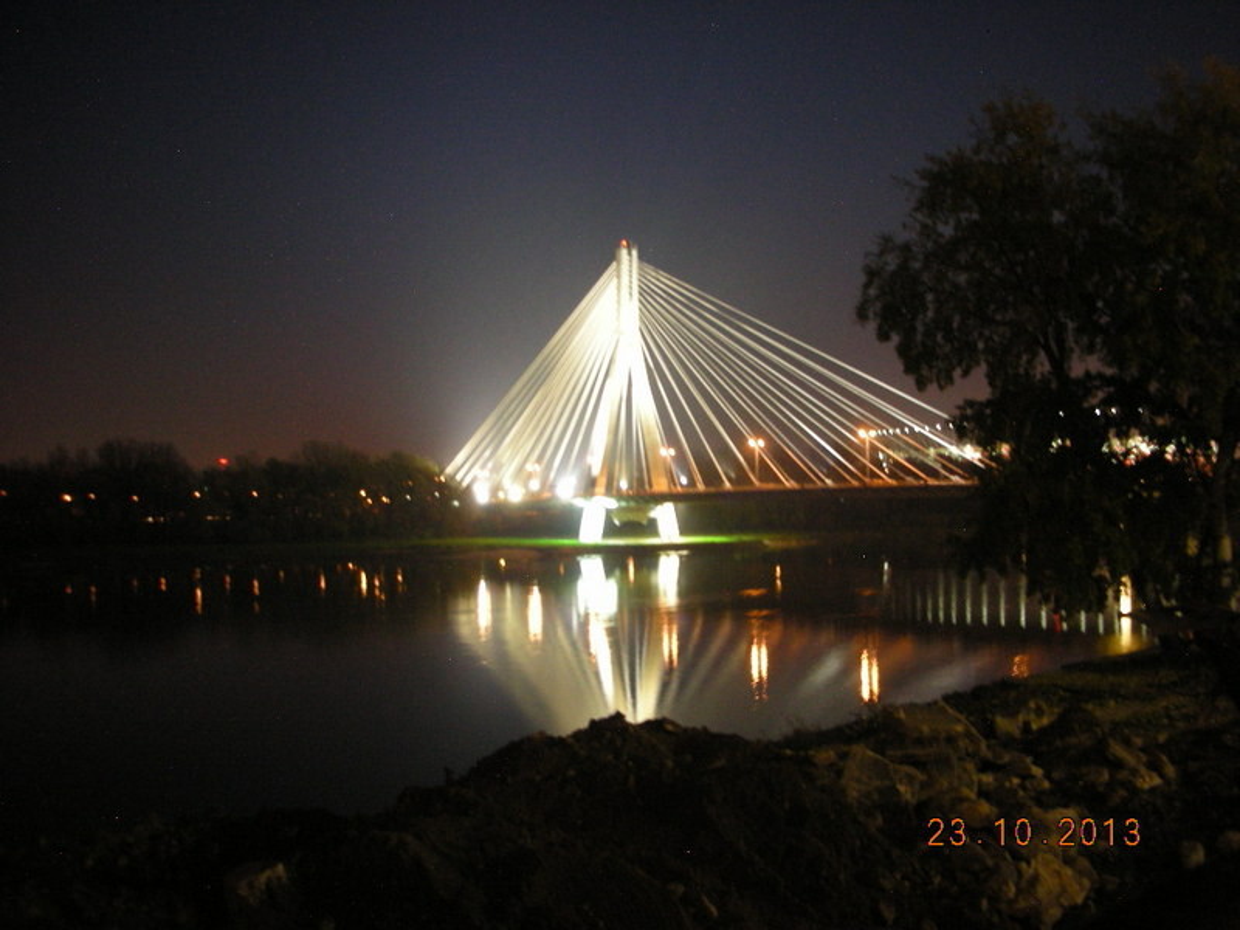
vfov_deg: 40.7
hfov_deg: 52.6
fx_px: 1254
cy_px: 465
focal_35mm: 35
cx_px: 620
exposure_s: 1.93
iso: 200
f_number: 3
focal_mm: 5.8
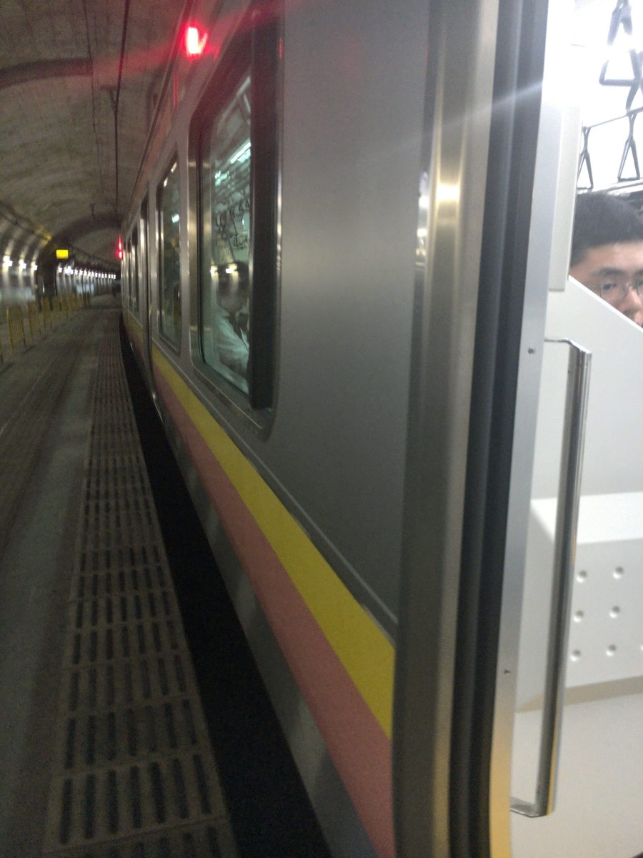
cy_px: 429
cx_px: 322
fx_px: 718
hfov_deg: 48.2
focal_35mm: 29
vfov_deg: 61.7
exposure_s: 1/30
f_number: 2.2
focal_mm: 4.15
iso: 200
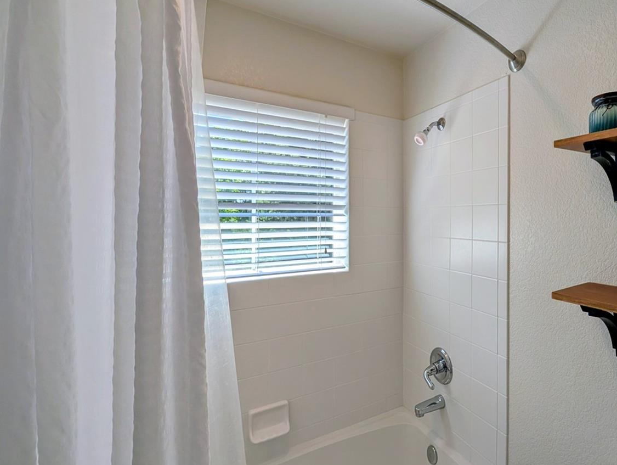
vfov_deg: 74.7
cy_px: 214
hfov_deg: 86.6
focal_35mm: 17
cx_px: 428
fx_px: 303
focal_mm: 2.02
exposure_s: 1/929
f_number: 1.7
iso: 49
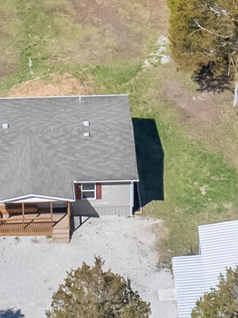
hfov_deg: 8.3
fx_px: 1623
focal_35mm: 177
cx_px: 5
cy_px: -346
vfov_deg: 10.2
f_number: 2.8
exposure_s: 1/80
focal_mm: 12.29
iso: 100
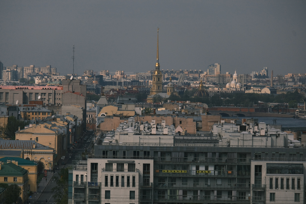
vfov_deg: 4.0
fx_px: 2932
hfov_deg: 6.0
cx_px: 153
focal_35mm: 345
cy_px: 102
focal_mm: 230
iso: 640
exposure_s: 1/5000
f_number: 6.7
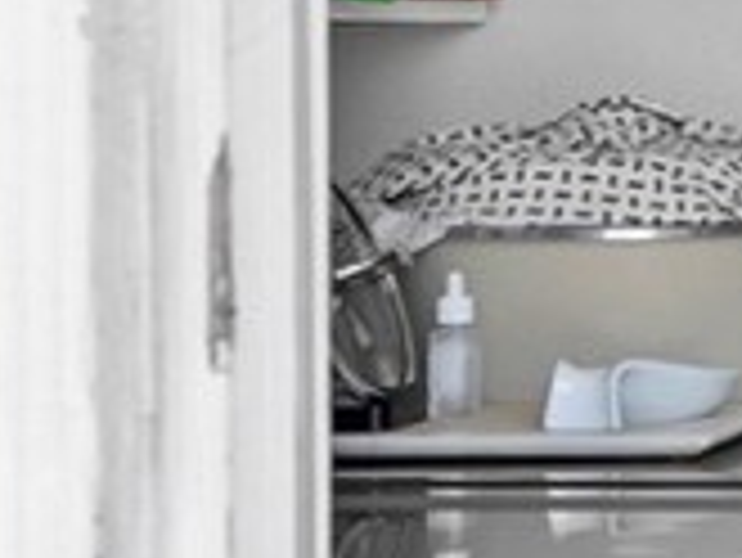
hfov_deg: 12.3
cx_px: 1817
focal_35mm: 125
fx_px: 2681
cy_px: 137
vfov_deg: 11.8
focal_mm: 14
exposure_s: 1/13
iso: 200
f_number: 5.6
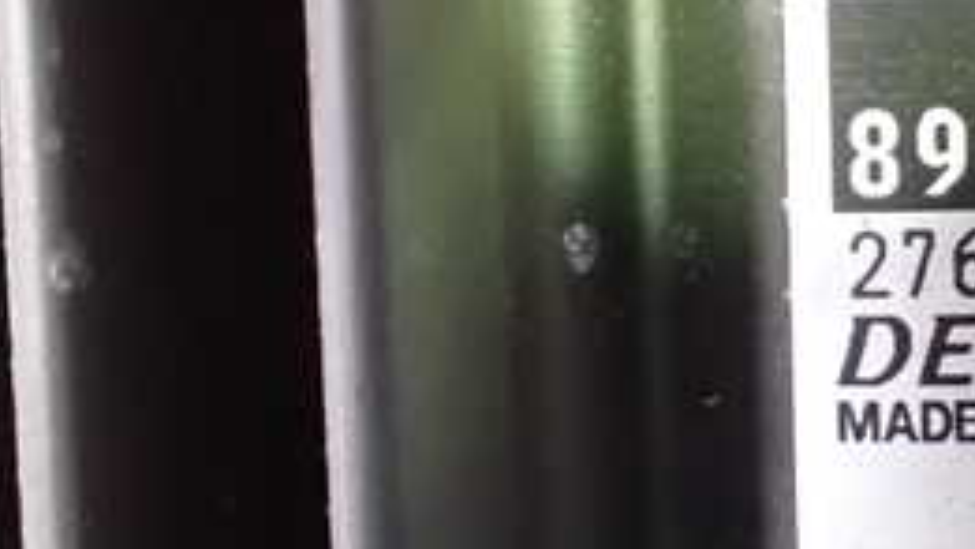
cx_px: 908
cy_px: 321
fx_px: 2069
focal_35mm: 80
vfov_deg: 15.1
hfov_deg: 25.6
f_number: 2.4
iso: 1600
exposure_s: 1/25
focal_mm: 5.79
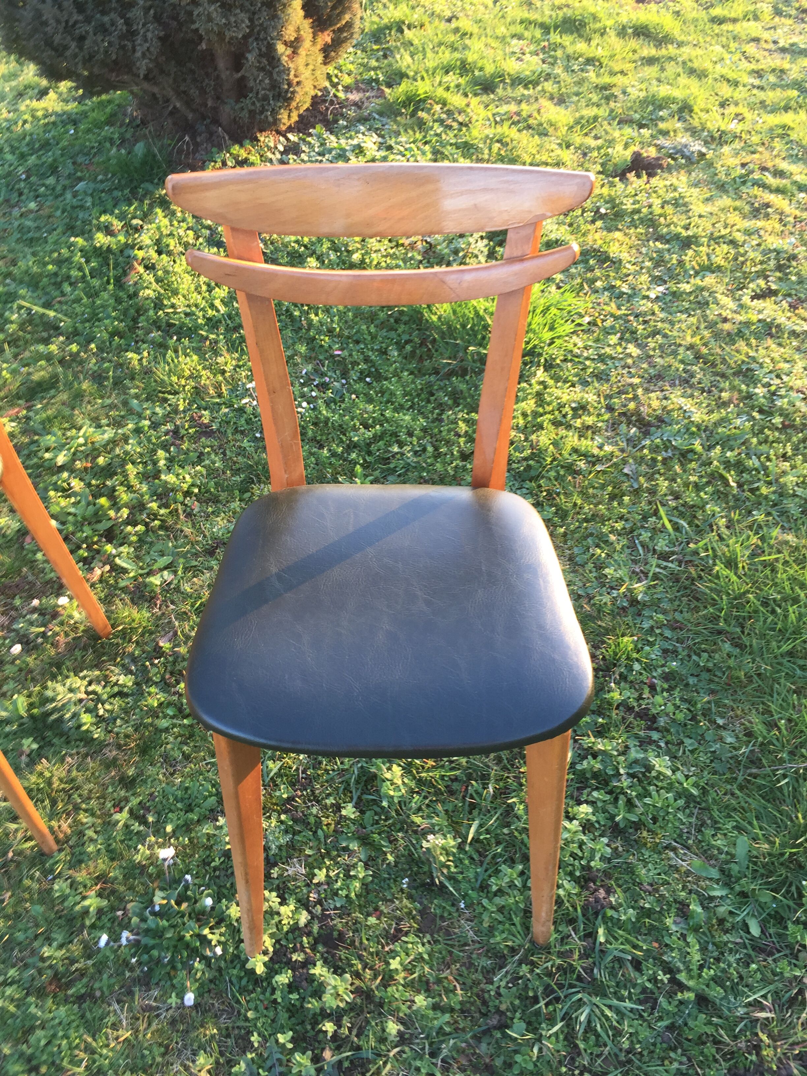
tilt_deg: -45.6
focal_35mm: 29
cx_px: 404
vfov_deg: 61.7
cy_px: 538
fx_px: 901
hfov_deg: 48.2
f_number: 2.2
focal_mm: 4.15
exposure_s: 1/50
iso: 32
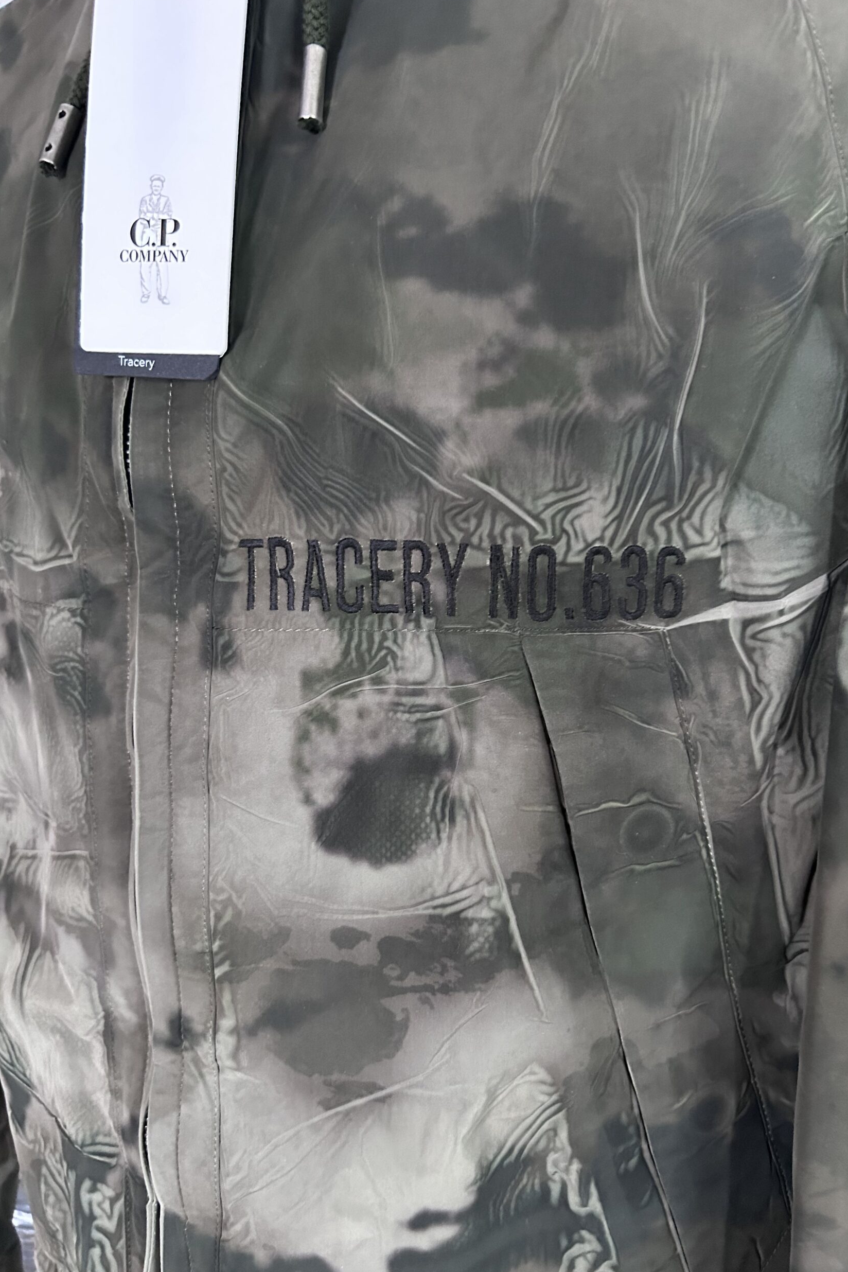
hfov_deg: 46.3
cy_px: 643
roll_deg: -1.3
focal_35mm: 28
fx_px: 989
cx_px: 475
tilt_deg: -13.8
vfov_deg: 65.5
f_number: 1.5
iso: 500
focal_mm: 5.7
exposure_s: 1/33
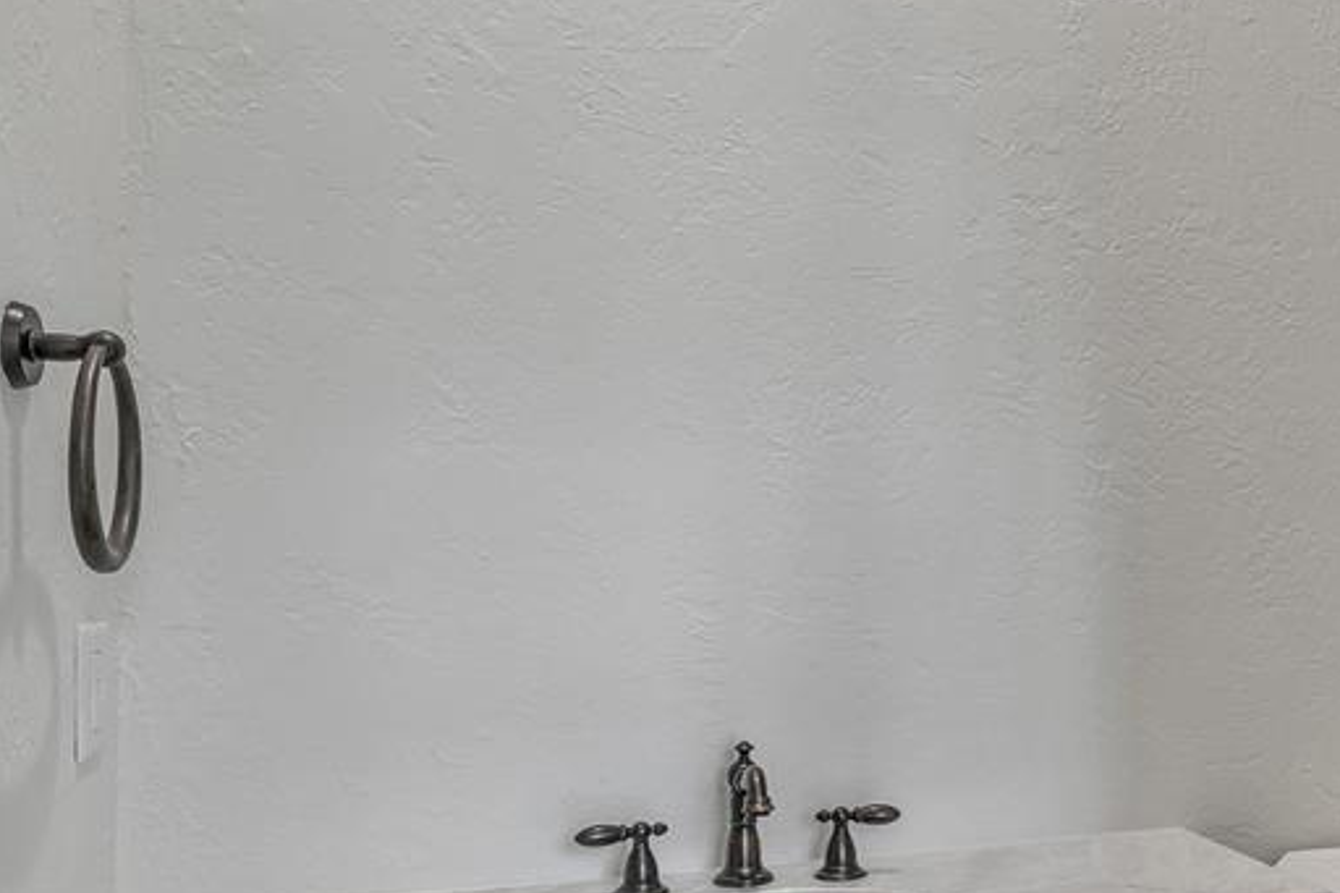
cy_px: 566
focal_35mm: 36
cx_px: 1102
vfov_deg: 36.6
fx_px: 1339
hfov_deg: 49.5
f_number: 8
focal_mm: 18
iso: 800
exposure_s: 1/13
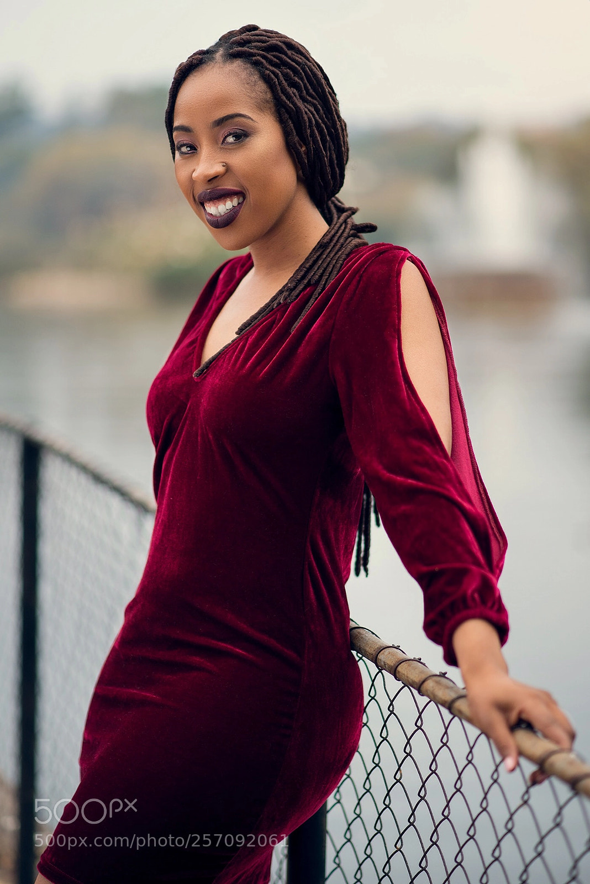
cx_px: 295
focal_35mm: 85
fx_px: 2088
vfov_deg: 23.9
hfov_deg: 16.1
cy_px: 442
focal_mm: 85
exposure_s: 1/125
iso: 320
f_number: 1.8
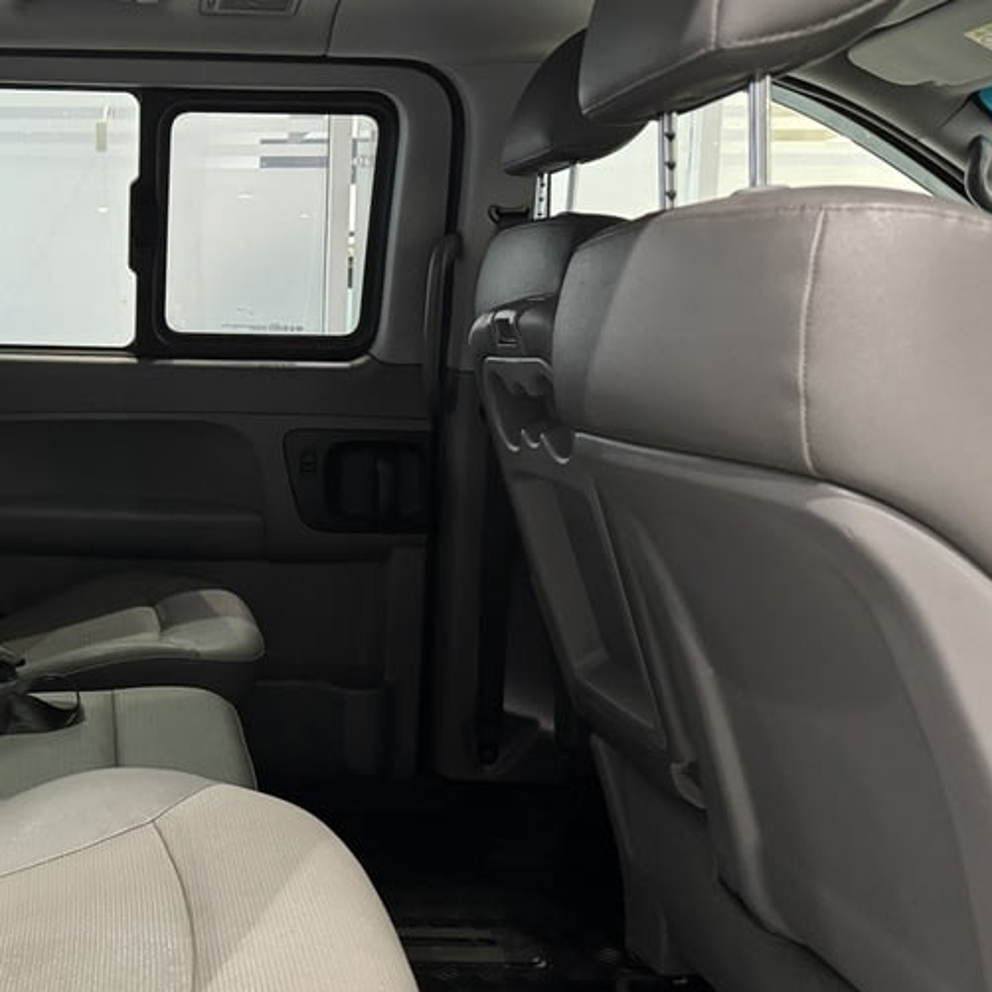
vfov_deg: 43.8
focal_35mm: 38
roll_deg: -1.0
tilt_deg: -11.0
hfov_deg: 41.0
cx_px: 130
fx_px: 1232
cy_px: 525
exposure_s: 1/33
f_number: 1.78
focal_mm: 6.76
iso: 800
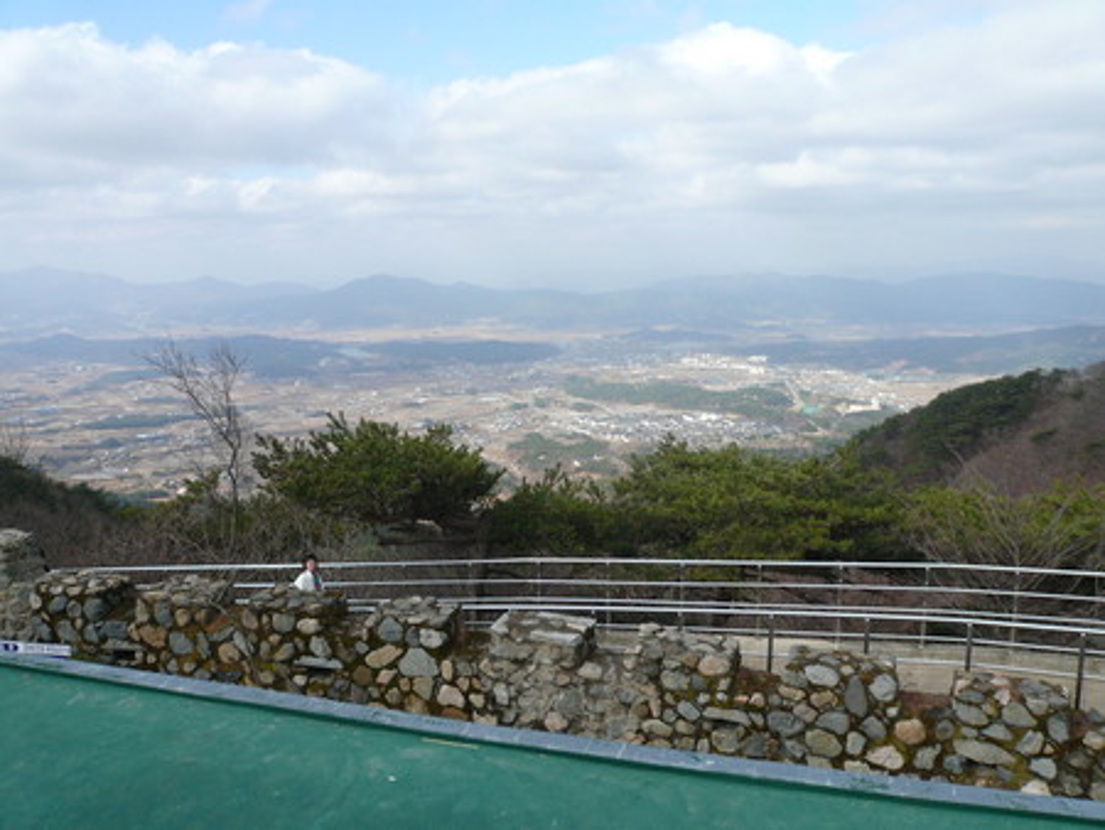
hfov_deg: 63.4
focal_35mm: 28
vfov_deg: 49.8
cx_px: 552
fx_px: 894
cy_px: 415
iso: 100
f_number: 8
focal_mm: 4.6
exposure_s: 1/160
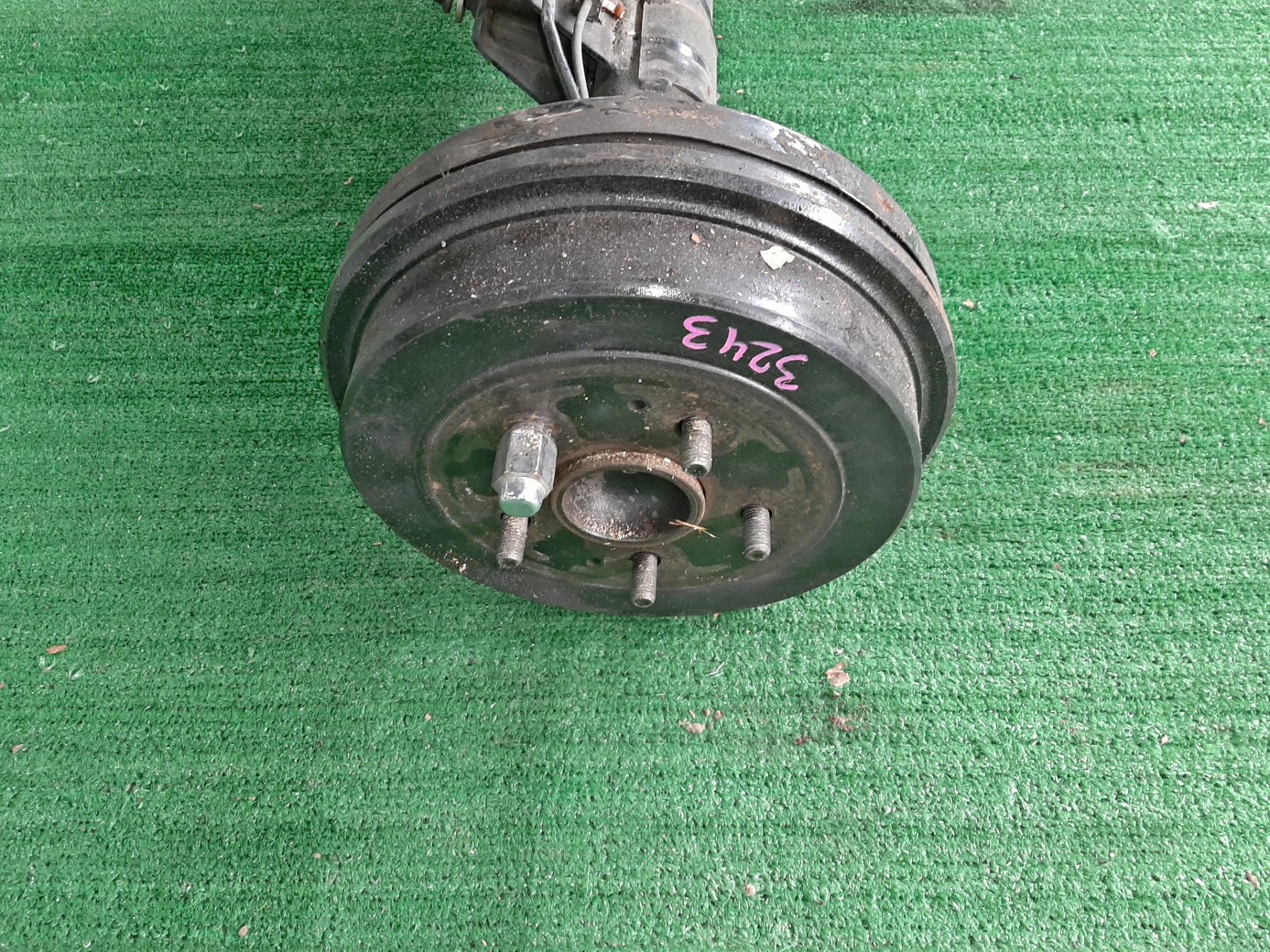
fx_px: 990
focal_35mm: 27
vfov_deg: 51.3
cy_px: 466
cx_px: 640
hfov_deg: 65.3
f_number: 1.7
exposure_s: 1/50
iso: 180
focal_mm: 3.93
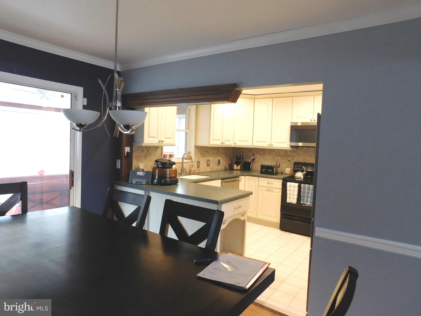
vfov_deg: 58.9
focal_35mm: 23
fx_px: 280
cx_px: 210
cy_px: 158
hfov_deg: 73.9
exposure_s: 1/30
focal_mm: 4
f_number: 3
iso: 320
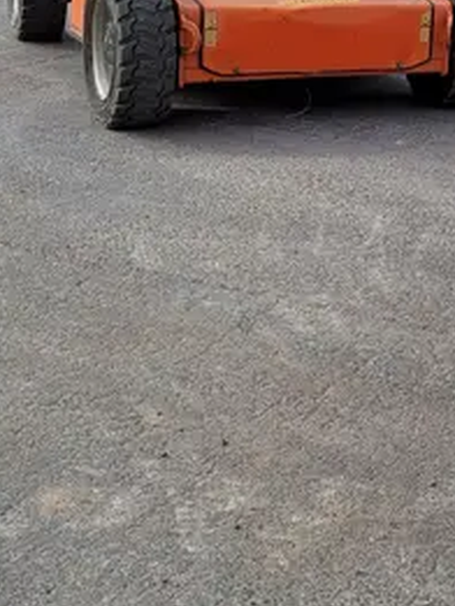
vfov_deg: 25.8
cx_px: 608
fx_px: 1278
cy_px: 57
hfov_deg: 18.6
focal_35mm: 73
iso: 40
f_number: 1.8
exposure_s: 1/2016
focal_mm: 5.4
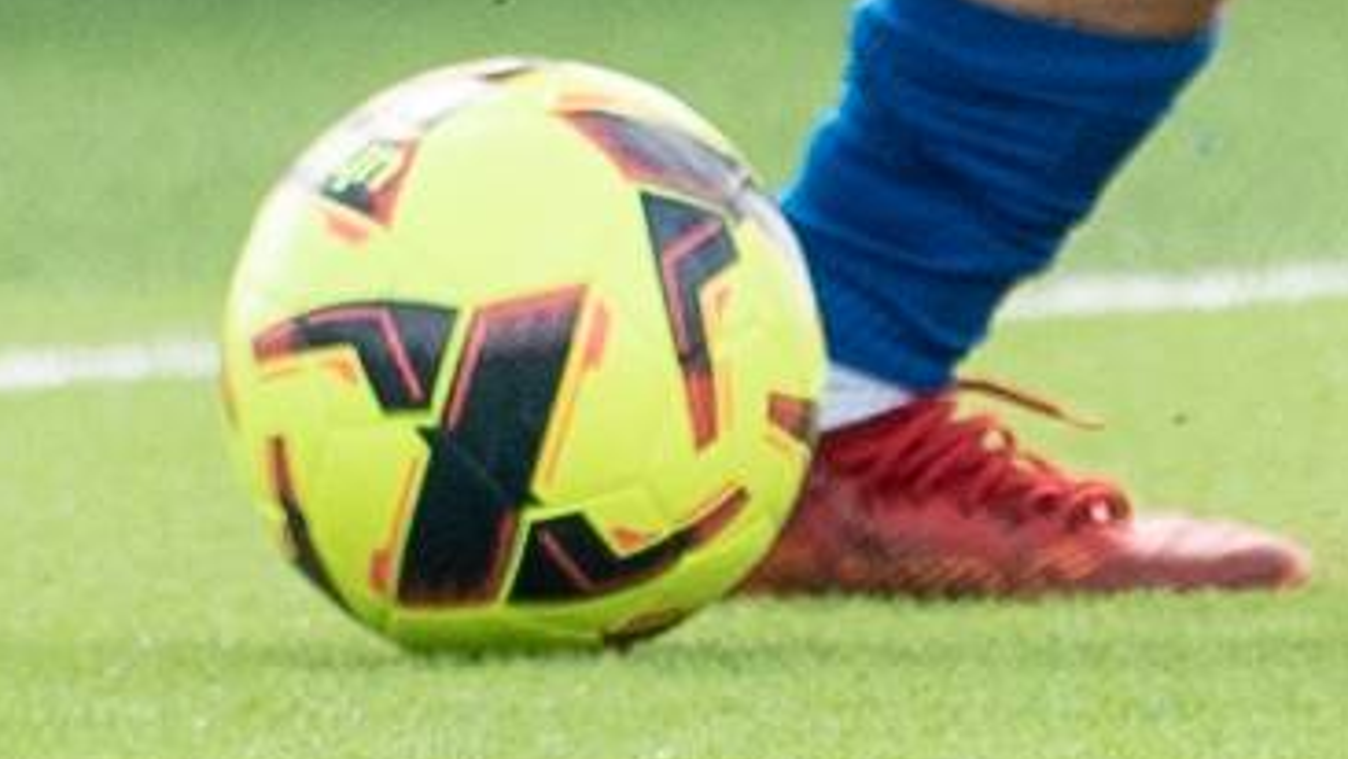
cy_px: -2742
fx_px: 98595
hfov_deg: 0.8
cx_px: 487
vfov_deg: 0.4
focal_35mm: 2758
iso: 200
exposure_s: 1/2500
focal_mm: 160
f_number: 2.8
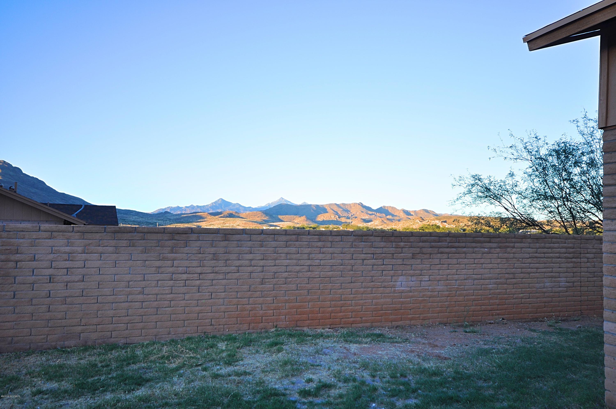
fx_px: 513
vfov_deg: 43.5
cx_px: 308
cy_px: 204
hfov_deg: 62.0
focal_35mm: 30
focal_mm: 20
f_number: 5.6
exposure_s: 1/125
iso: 220
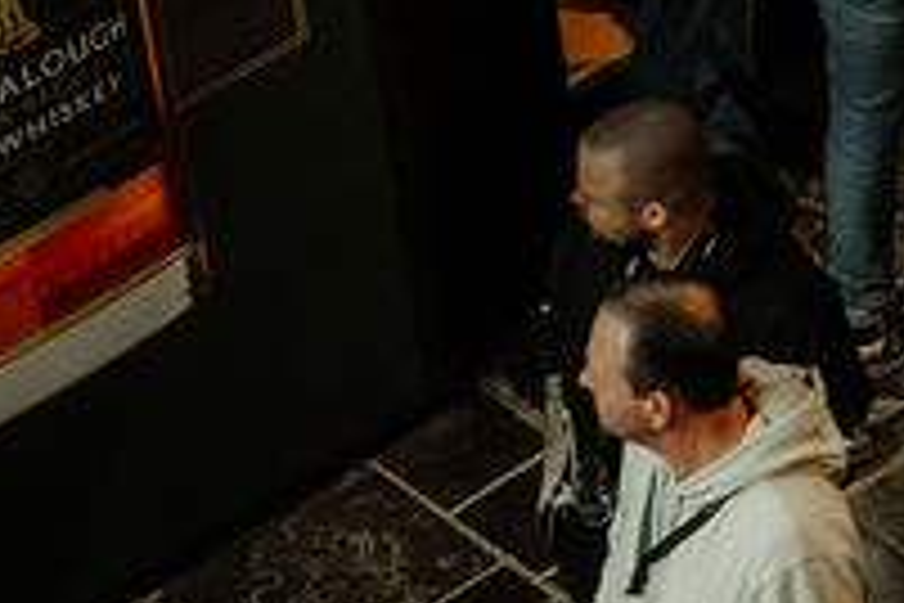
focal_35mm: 223
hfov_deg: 8.7
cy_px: -731
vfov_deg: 6.0
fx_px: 5599
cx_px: 1880
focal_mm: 35
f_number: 3.2
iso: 1000
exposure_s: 1/100
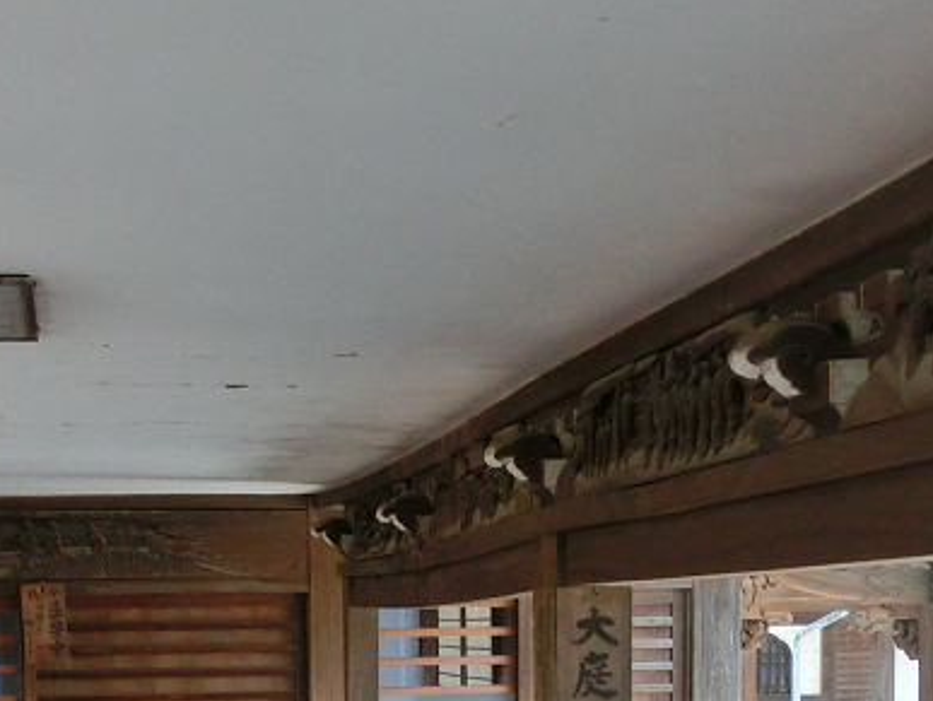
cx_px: 441
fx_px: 1996
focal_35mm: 74
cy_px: 862
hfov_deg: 26.3
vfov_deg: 18.8
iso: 125
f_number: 3
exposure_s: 1/125
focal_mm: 5
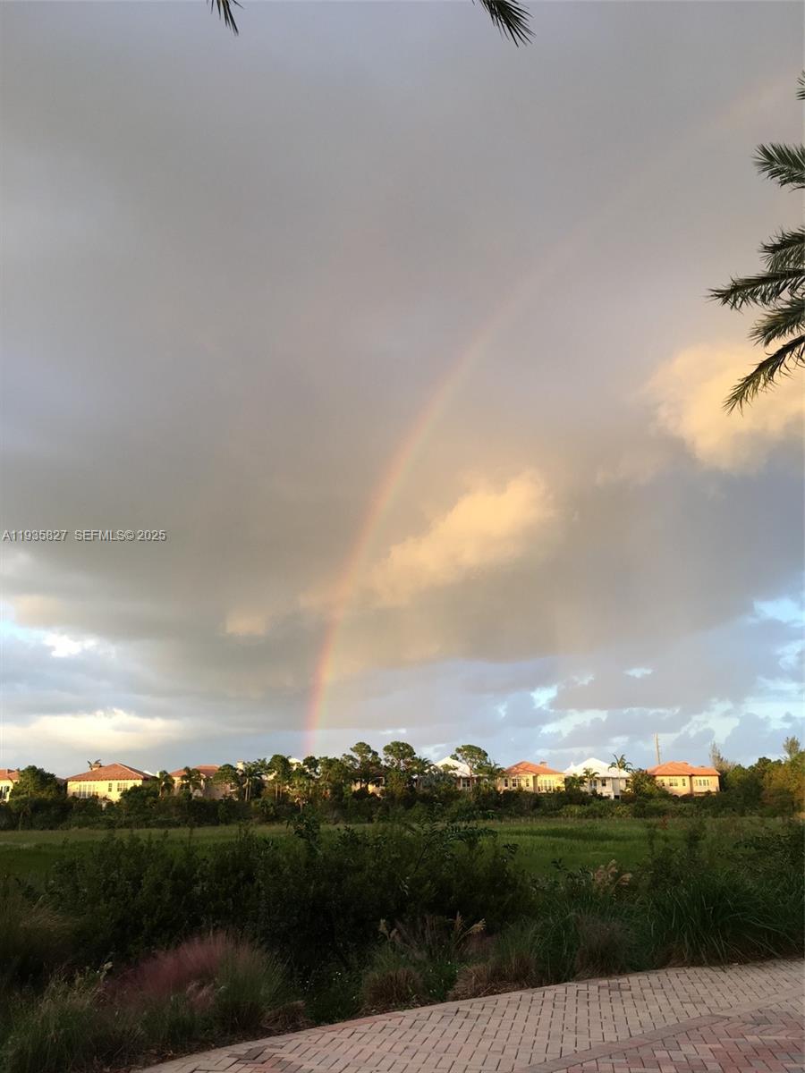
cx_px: 402
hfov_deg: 48.2
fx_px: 899
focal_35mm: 29
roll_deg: +0.5
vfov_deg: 61.7
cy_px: 536
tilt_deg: +16.6
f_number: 2.2
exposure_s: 1/120
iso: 32
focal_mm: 4.15
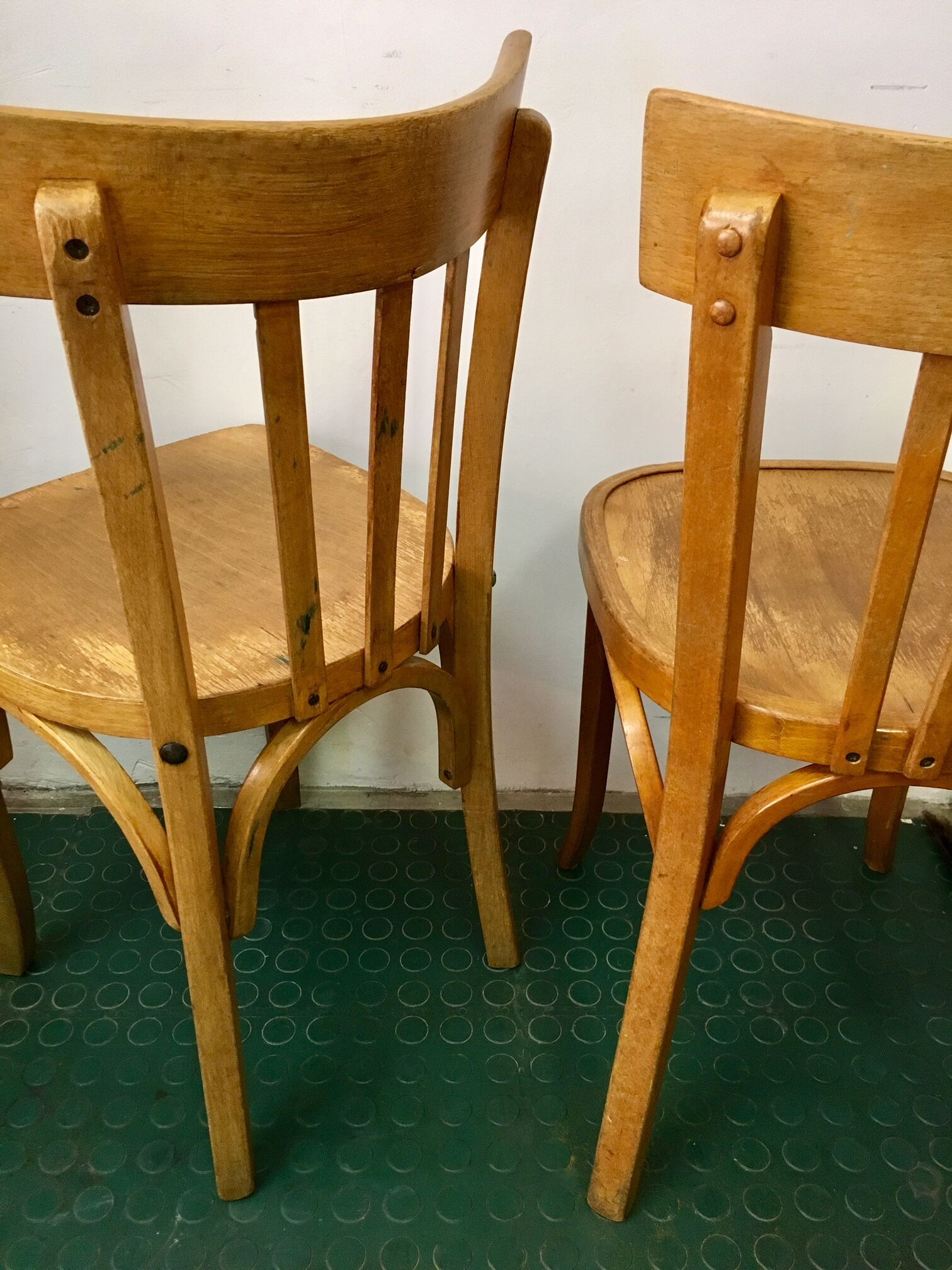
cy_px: 635
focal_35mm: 29
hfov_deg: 48.2
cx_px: 476
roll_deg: -0.5
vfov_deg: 61.7
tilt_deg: -32.3
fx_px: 1063
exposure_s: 1/33
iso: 160
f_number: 2.2
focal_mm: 4.15
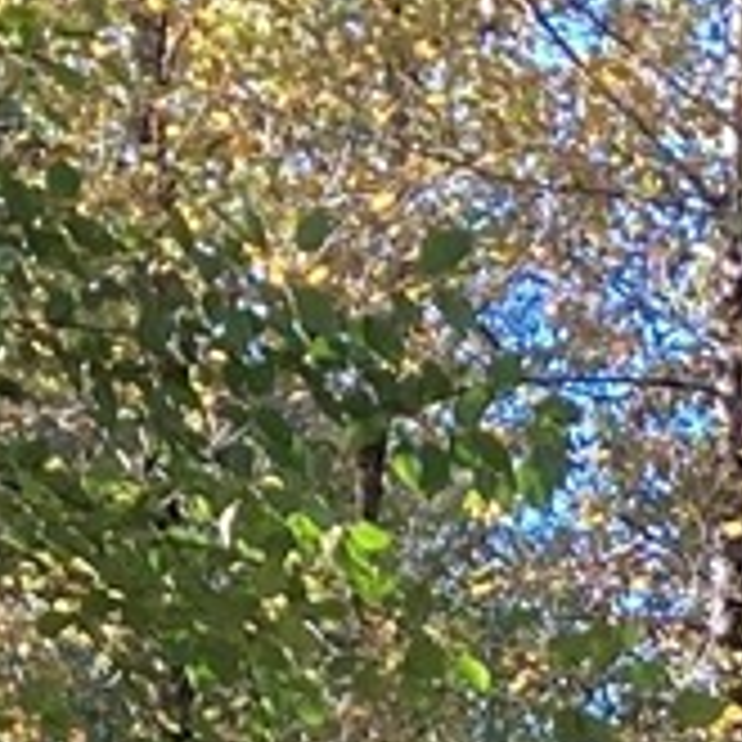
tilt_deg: +0.9
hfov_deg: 7.0
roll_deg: -3.1
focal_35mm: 240
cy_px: 2181
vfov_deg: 6.7
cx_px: 1462
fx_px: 5820
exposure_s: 1/120
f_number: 1.8
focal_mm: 3.99
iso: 25
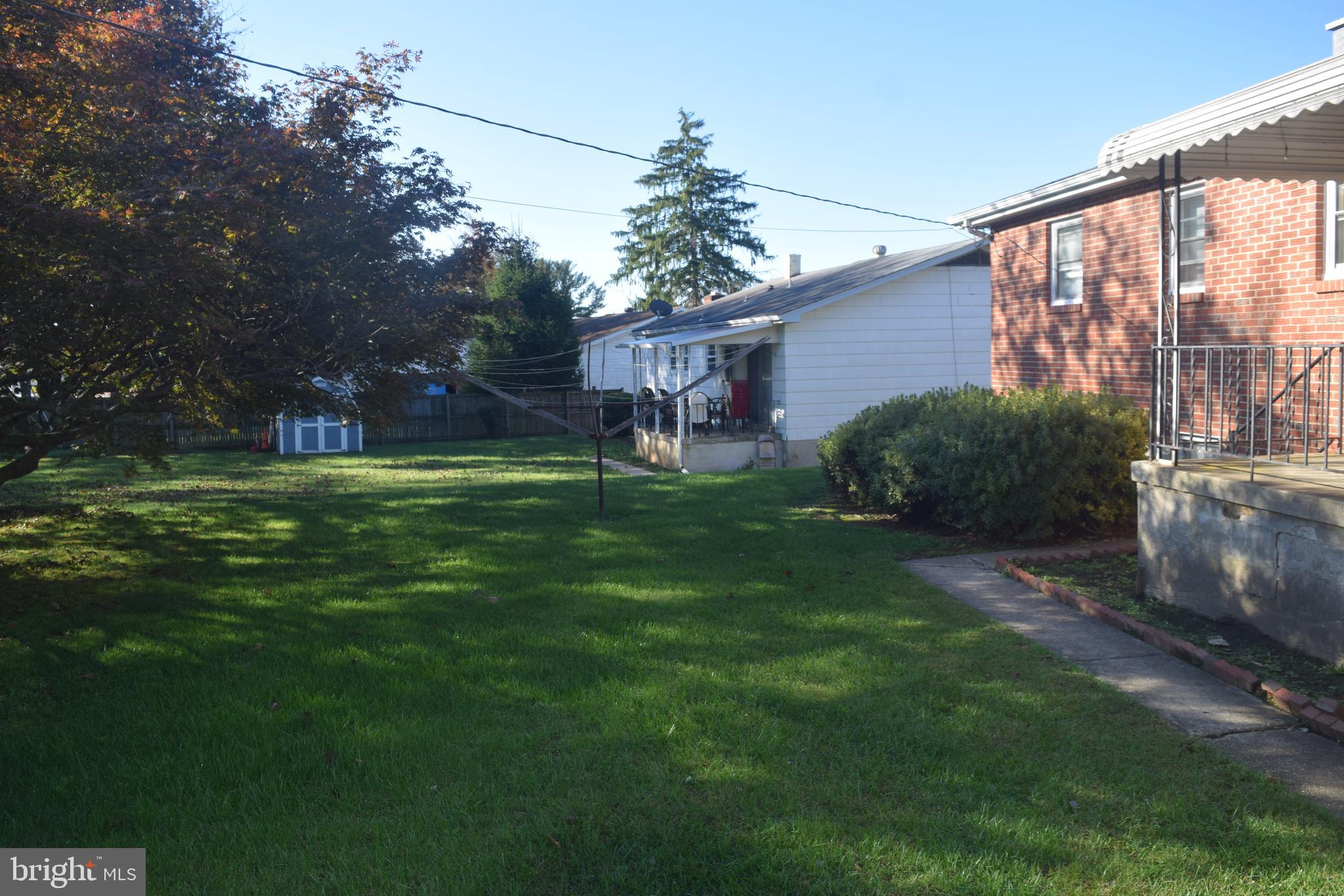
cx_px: 672
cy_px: 448
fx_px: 1344
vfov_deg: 36.9
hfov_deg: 53.1
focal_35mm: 36
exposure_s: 1/200
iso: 100
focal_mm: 24
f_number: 7.1
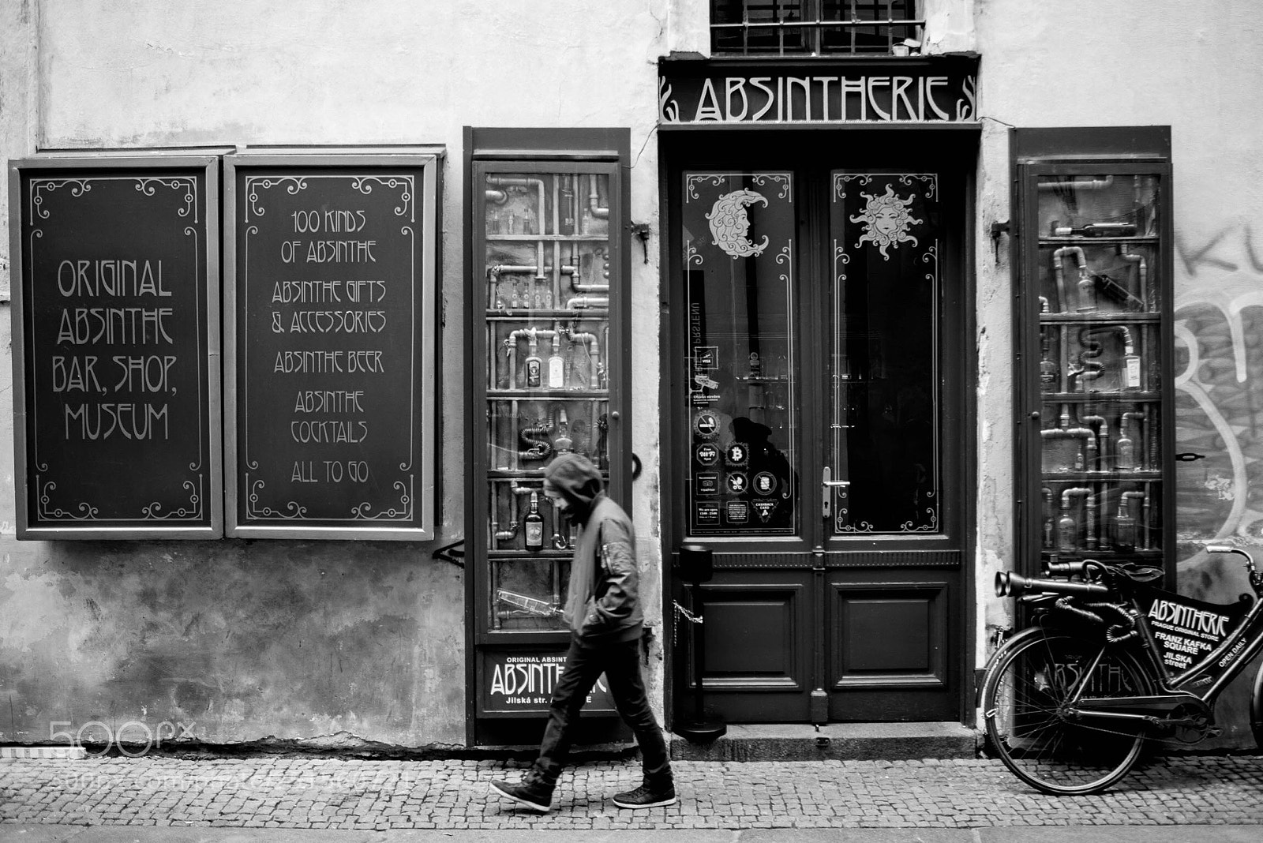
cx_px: 632
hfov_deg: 54.4
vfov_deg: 37.9
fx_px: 1228
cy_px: 422
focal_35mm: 35
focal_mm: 35
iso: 200
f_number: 3.5
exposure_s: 1/100
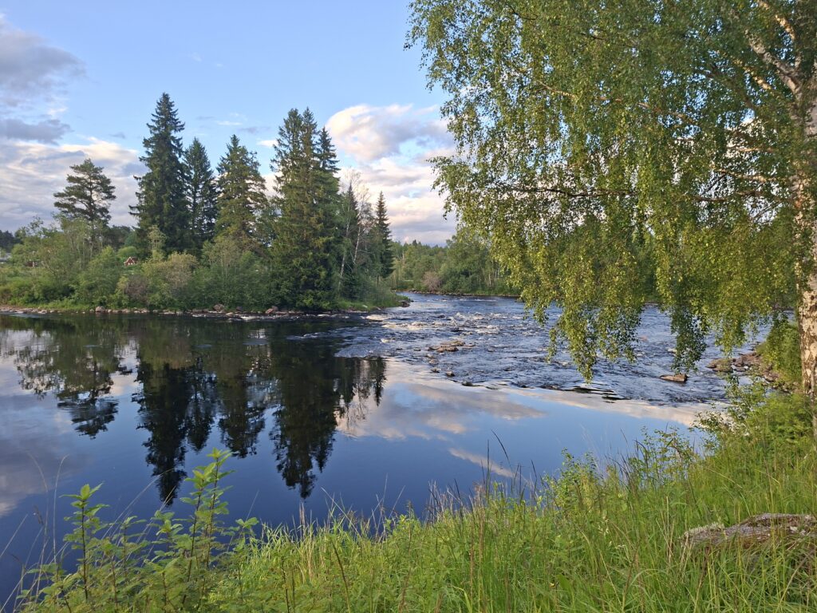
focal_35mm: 23
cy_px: 306
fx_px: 543
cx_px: 408
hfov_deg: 73.9
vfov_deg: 58.9
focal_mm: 5.54
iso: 50
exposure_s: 1/338
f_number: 1.8
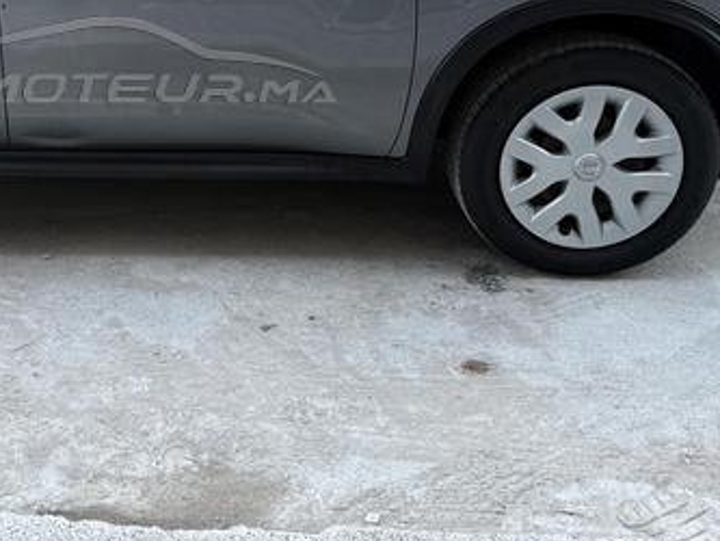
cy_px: 60
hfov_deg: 38.9
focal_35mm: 47
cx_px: 145
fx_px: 978
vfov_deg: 29.7
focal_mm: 6.76
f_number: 1.78
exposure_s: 1/50
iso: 250
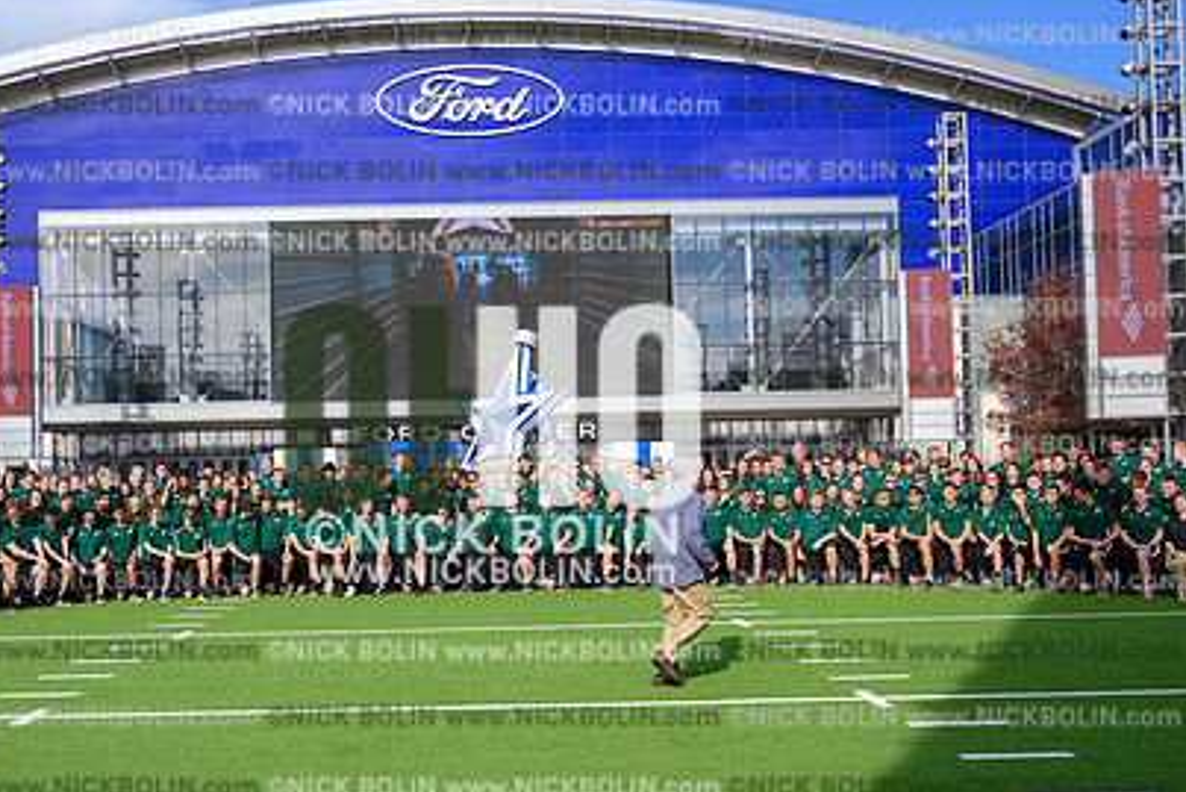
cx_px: 491
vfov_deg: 32.6
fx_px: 1351
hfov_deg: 47.2
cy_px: 446
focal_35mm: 41
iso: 125
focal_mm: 28.5
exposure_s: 1/1000
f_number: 4
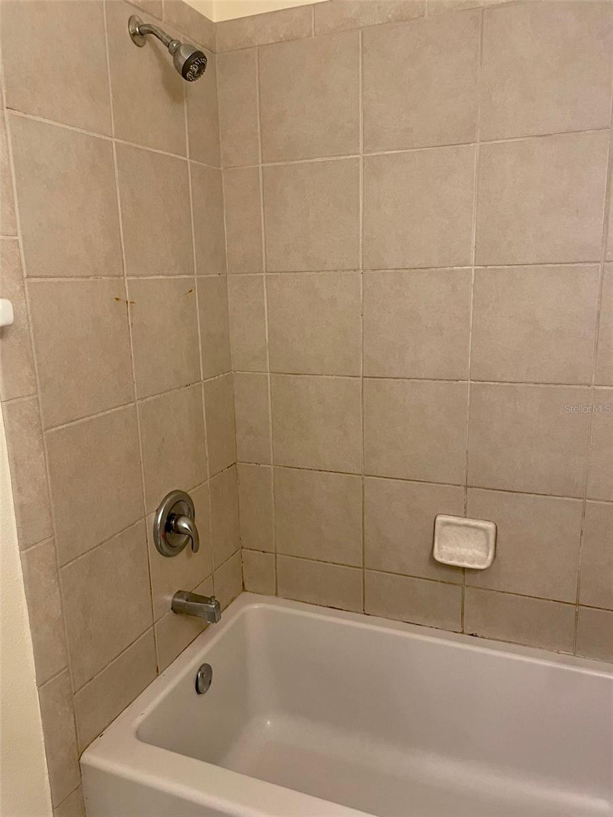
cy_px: 408
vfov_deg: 67.3
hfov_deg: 53.1
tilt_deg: -12.2
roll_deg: +2.1
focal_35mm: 26
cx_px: 306
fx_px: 614
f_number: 1.6
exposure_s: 1/60
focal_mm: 4.2
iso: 160
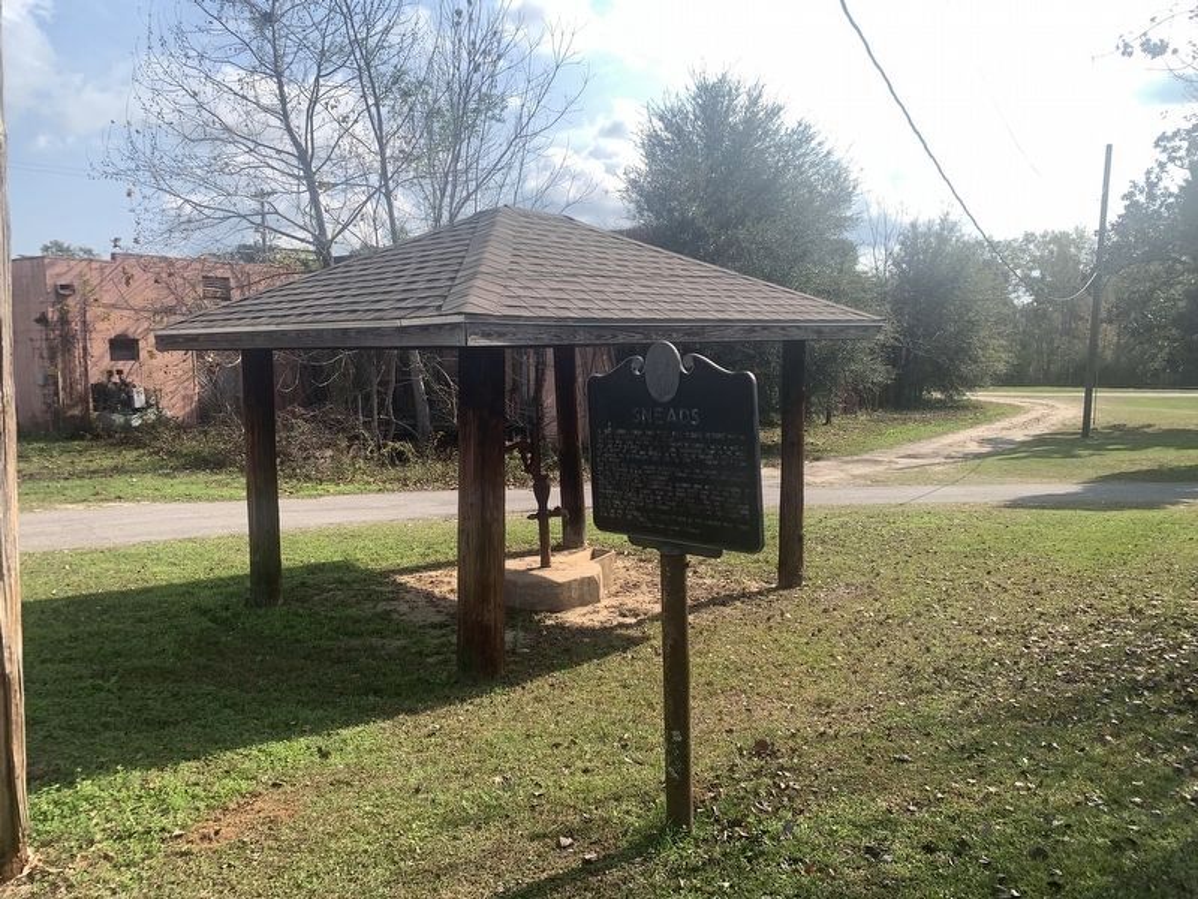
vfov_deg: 53.1
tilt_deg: -5.8
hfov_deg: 67.3
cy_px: 450
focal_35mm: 26
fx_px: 900
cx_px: 599
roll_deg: +0.8
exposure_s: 1/1916
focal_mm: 4.25
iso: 25
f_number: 1.8
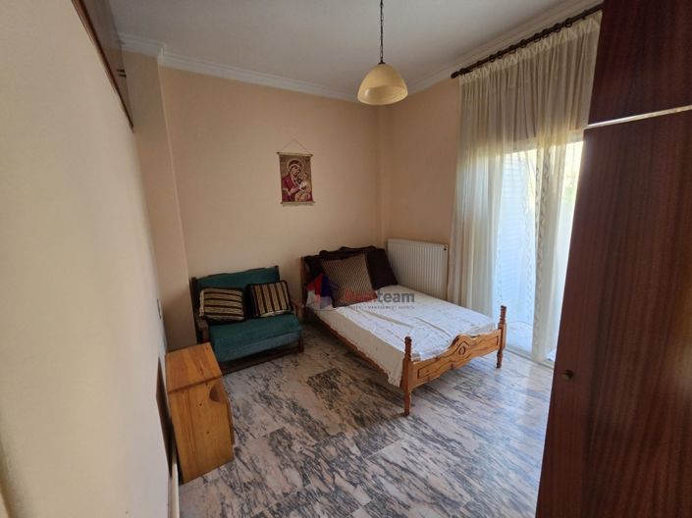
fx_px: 260
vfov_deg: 89.9
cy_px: 259
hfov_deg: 106.2
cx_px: 346
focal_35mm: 13
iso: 250
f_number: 1.9
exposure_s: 1/100
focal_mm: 2.2
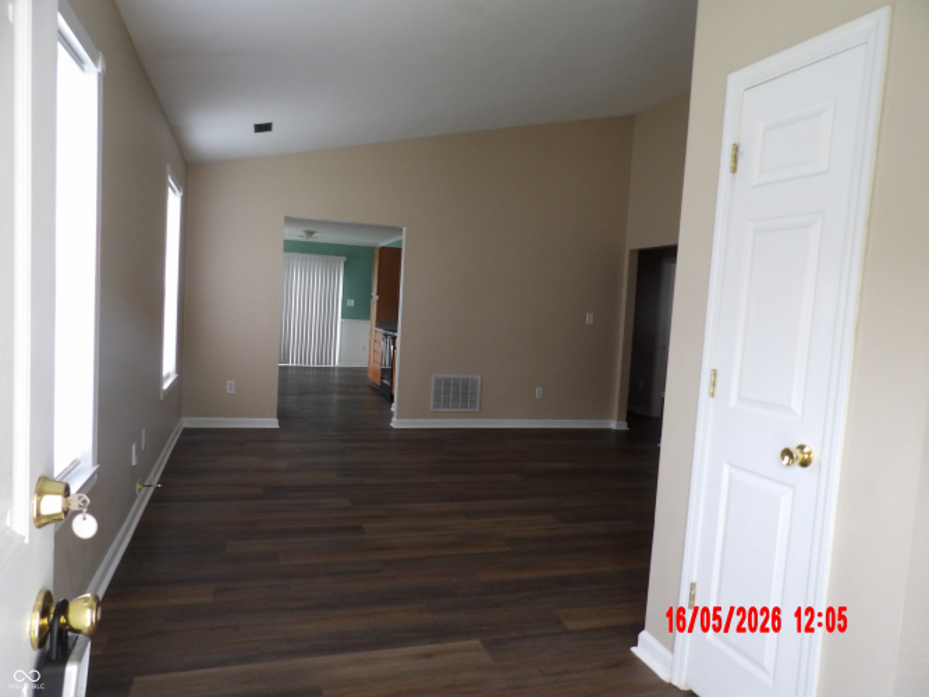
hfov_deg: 71.6
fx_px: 644
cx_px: 464
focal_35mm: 24
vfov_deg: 56.8
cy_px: 348
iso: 194
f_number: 3.2
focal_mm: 4.3
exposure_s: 1/33
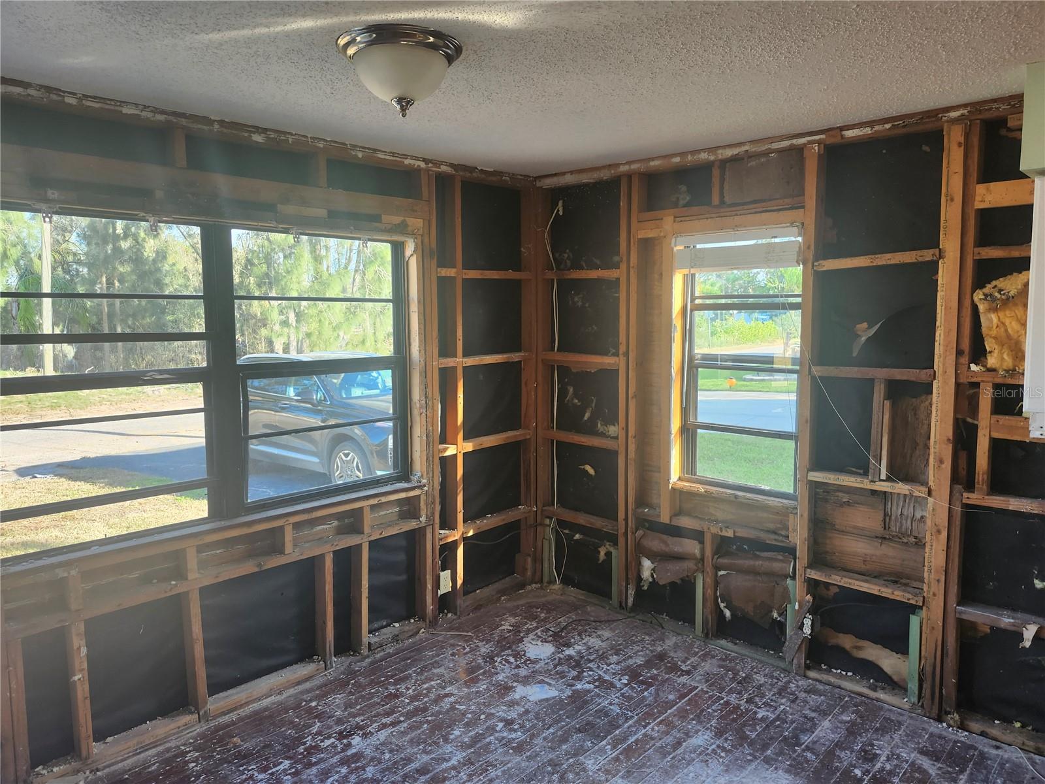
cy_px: 392
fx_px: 694
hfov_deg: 73.9
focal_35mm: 23
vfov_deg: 58.9
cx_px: 522
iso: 125
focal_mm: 5.54
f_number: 1.8
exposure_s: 1/180
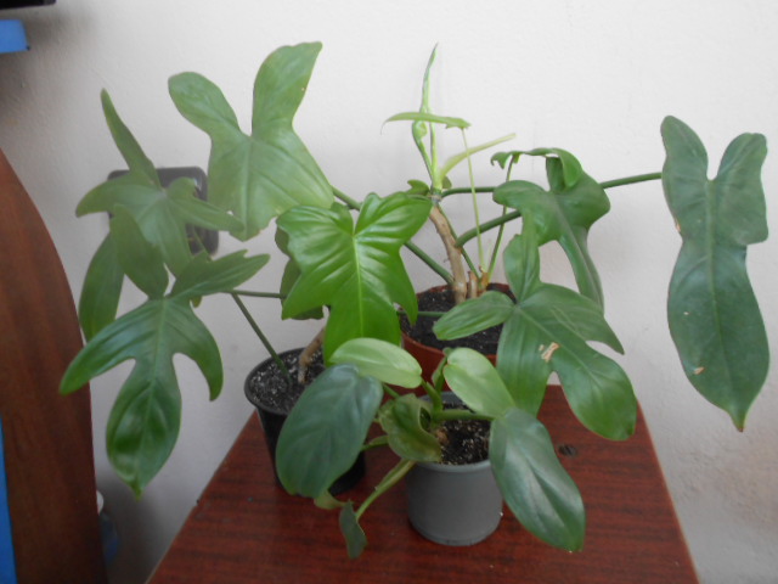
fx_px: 652
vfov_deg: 48.2
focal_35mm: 29
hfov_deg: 61.7
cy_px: 292
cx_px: 389
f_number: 3.4
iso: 200
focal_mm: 5.3
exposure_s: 1/30
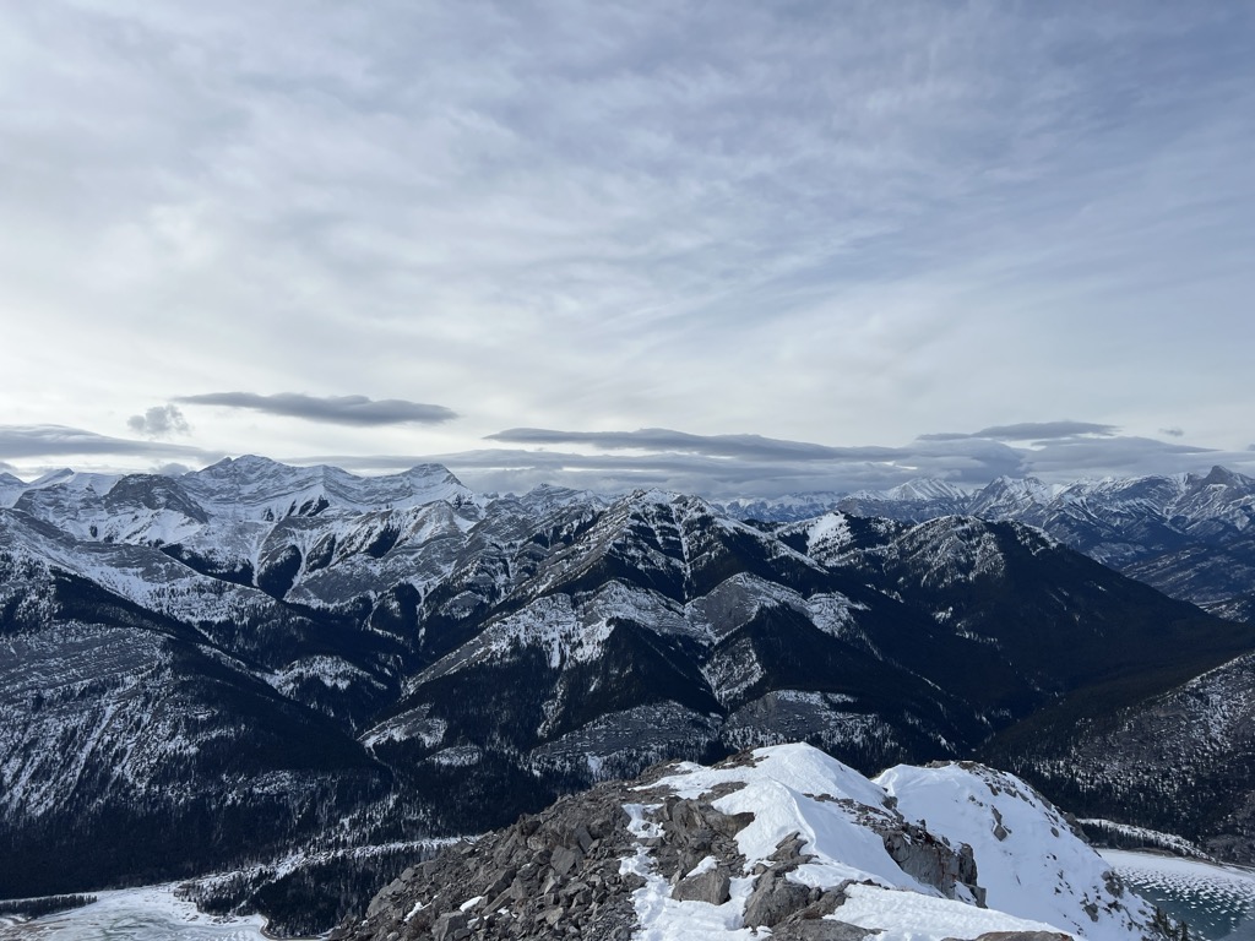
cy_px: 470
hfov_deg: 67.3
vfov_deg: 53.1
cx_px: 628
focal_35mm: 26
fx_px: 943
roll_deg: +0.9
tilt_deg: +3.3
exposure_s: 1/6211
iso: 50
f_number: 1.5
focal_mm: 5.7
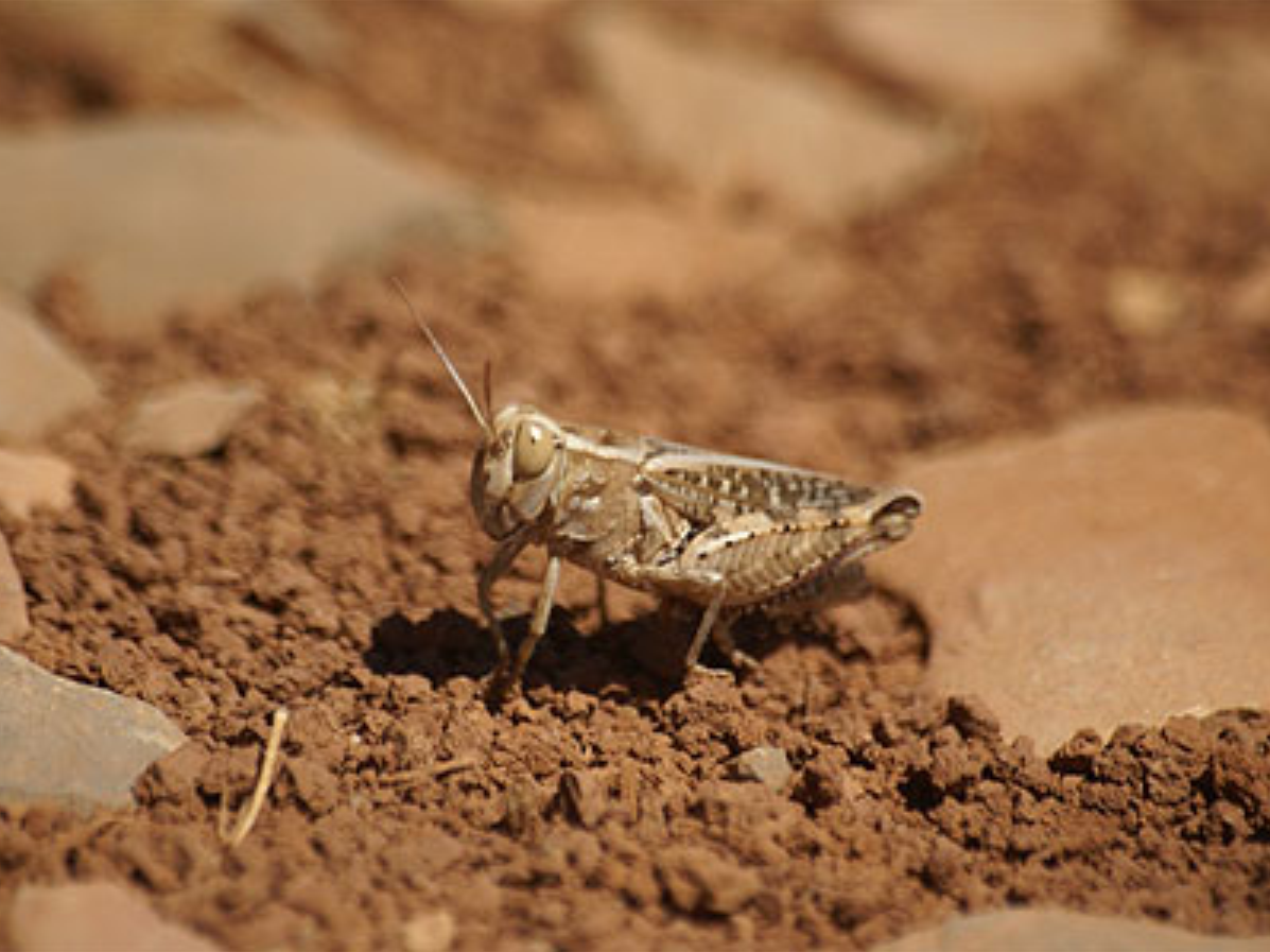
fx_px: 17935
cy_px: 476
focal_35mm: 489
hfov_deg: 4.1
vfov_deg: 3.0
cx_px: 614
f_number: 6.3
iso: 250
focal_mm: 300
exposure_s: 1/500
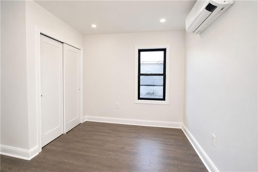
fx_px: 107
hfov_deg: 100.4
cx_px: 129
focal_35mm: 15
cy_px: 86
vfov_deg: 77.3
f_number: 9
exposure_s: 1/80
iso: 1250
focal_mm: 10
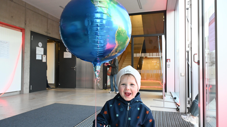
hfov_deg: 71.9
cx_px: 113
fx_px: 156
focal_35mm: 26
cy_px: 65
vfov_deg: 44.4
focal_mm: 24
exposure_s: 1/125
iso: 3200
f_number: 6.3
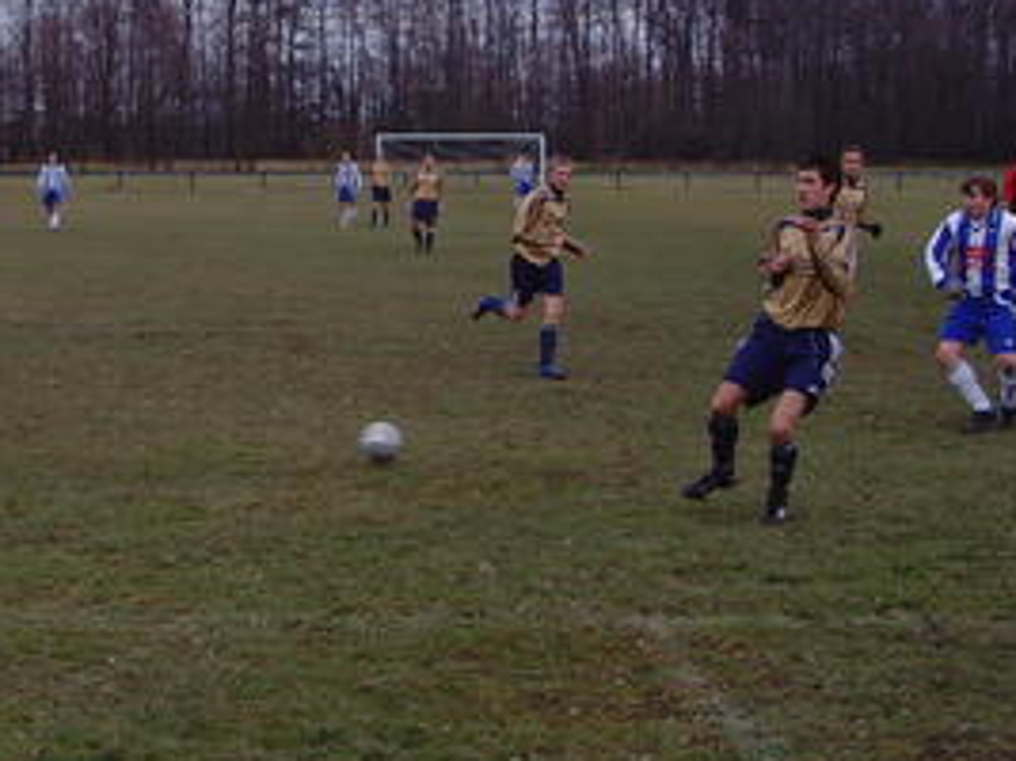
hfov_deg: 26.0
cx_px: 152
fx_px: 2142
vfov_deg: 20.1
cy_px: 245
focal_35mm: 73
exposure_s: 1/350
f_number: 3.5
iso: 80
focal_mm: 6.6
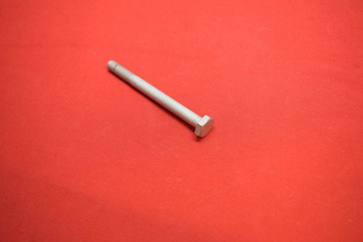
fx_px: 378
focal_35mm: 38
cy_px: 121
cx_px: 182
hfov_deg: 51.3
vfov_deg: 35.5
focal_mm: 25
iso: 2000
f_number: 5
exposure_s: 1/125
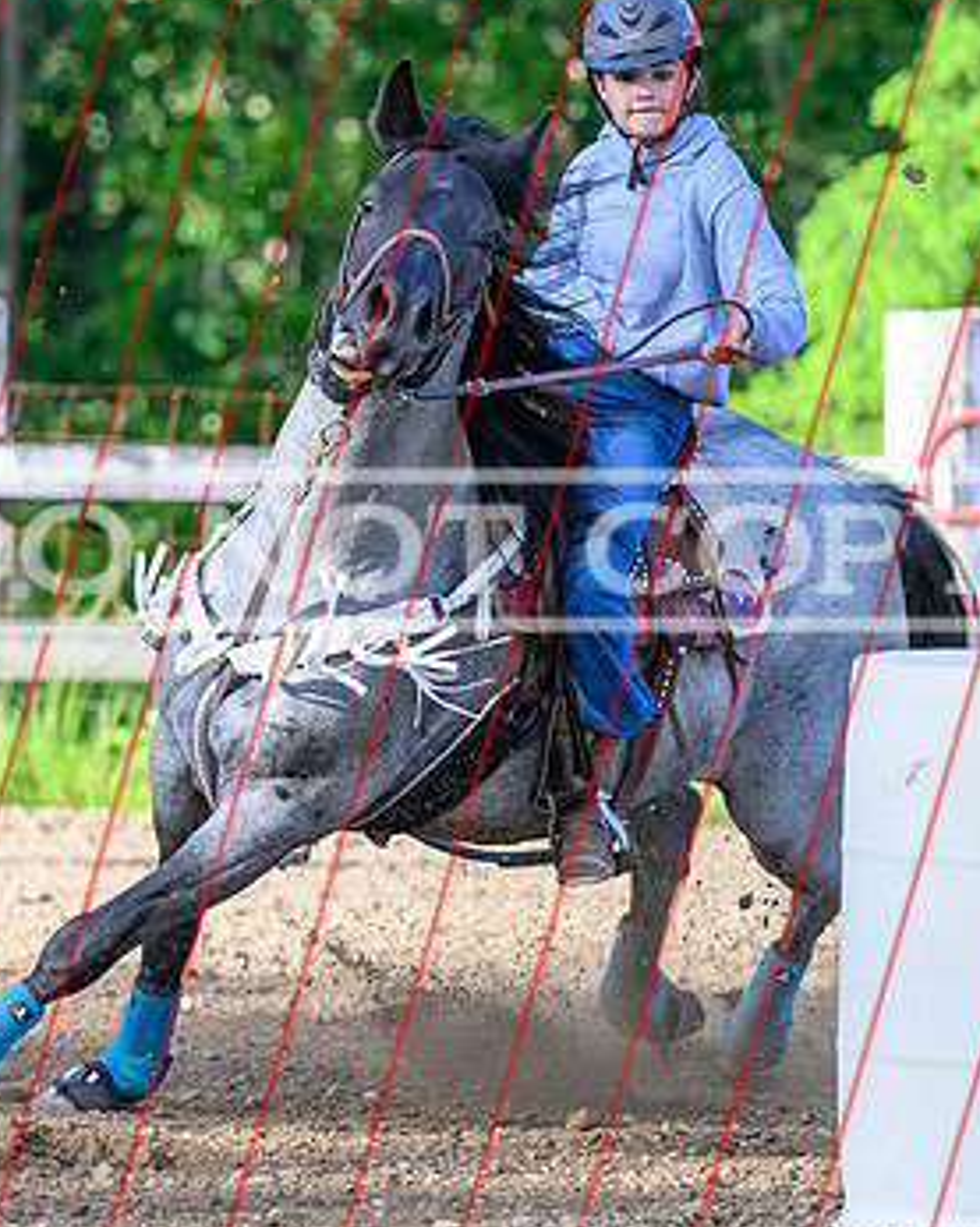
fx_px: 12888
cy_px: 582
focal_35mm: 355
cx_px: 391
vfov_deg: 5.5
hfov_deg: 4.4
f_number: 2.8
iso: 560
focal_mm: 145
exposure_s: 1/2500
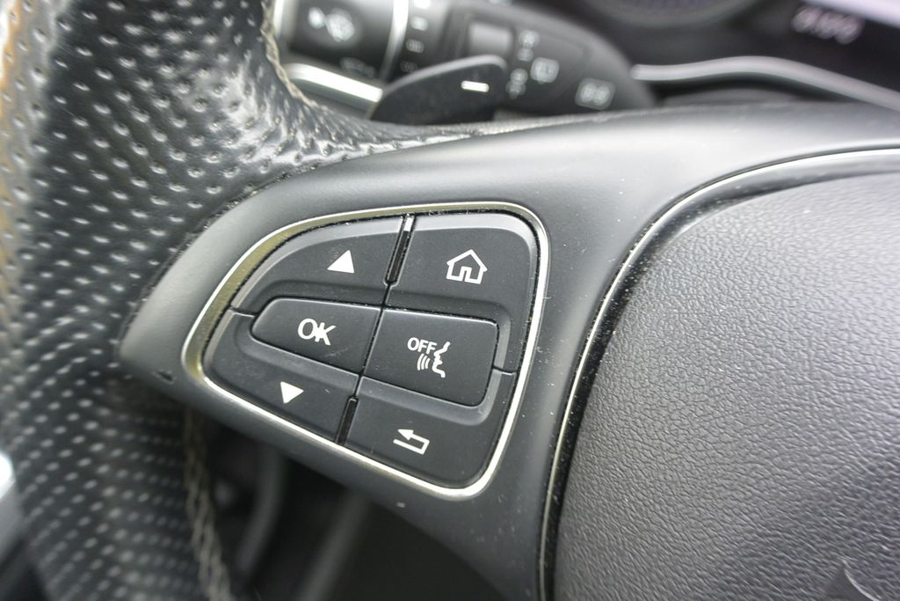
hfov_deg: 63.7
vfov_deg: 45.0
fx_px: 725
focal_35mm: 29
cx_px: 450
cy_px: 300
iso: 400
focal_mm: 11
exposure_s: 1/60
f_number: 3.5
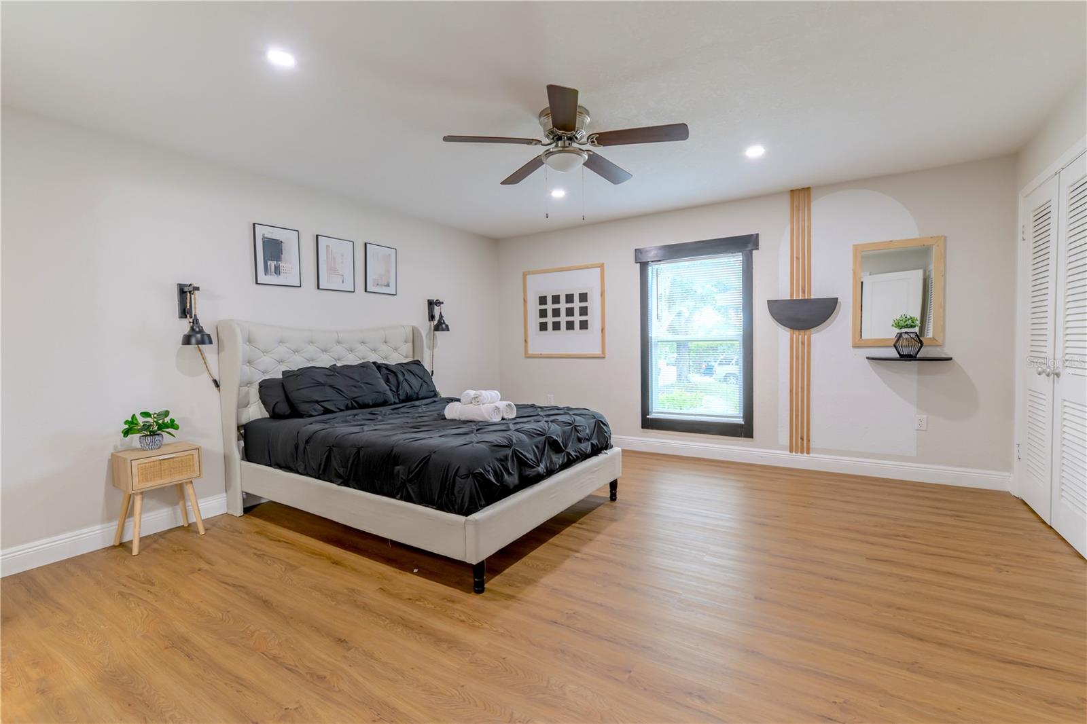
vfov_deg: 73.7
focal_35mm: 16
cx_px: 544
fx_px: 483
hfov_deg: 96.7
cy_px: 362
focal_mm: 16
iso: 500
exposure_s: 1/100
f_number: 7.1
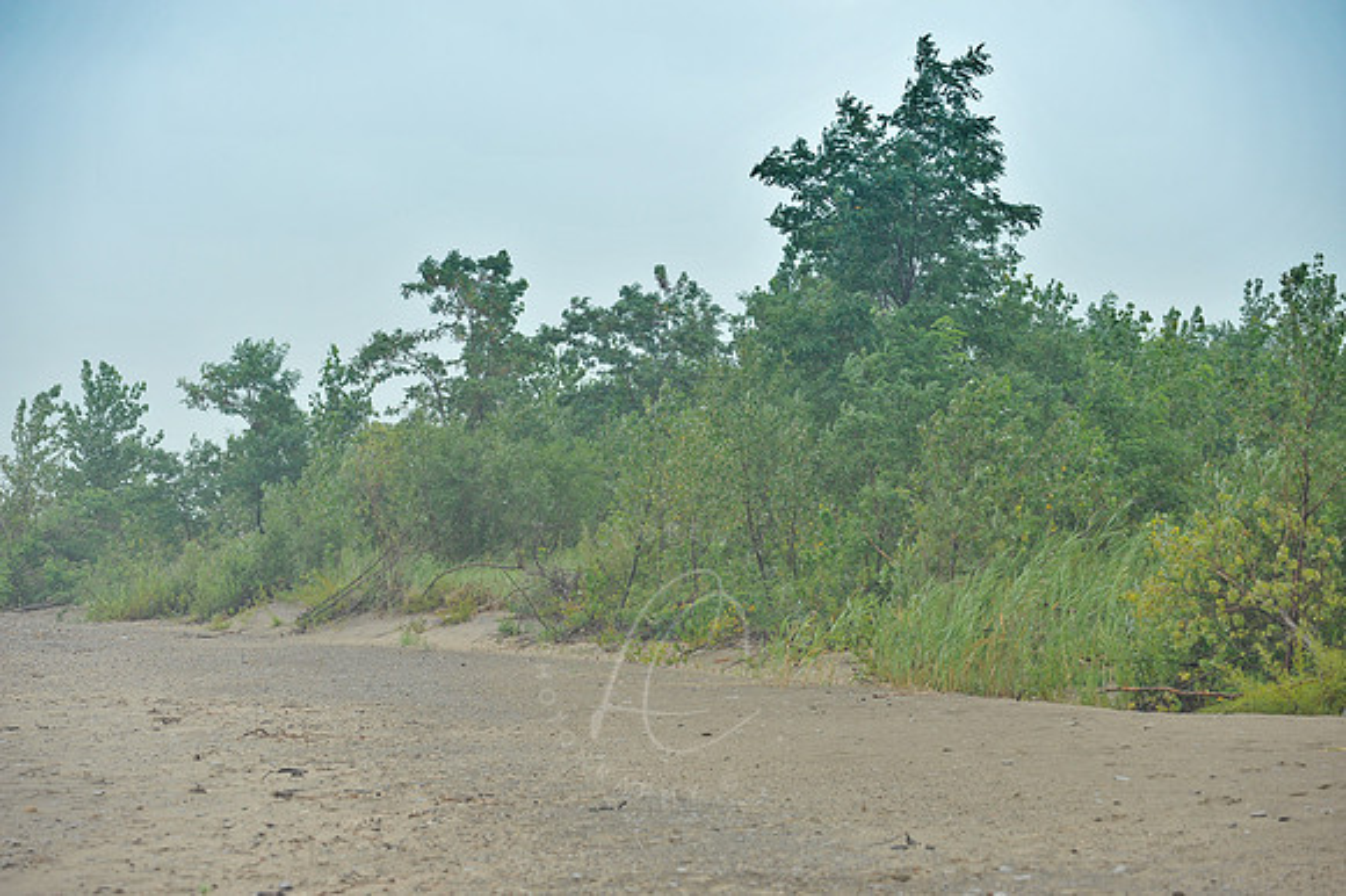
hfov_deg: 16.4
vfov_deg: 11.0
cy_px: 448
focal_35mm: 125
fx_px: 4671
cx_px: 673
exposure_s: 1/320
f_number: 5.6
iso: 1000
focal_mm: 125
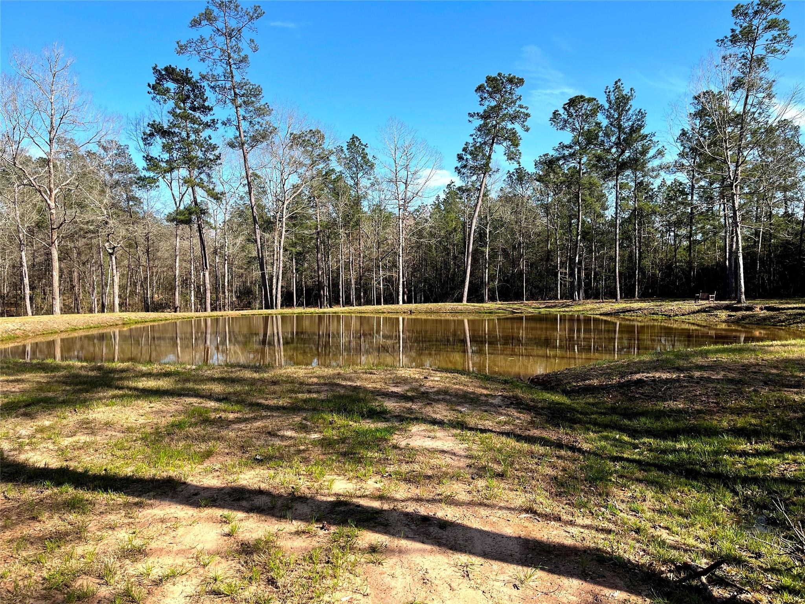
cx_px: 402
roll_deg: +0.0
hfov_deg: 67.3
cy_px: 302
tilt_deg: -3.0
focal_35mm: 26
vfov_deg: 53.1
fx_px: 605
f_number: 1.6
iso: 50
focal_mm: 5.1
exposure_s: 1/1890
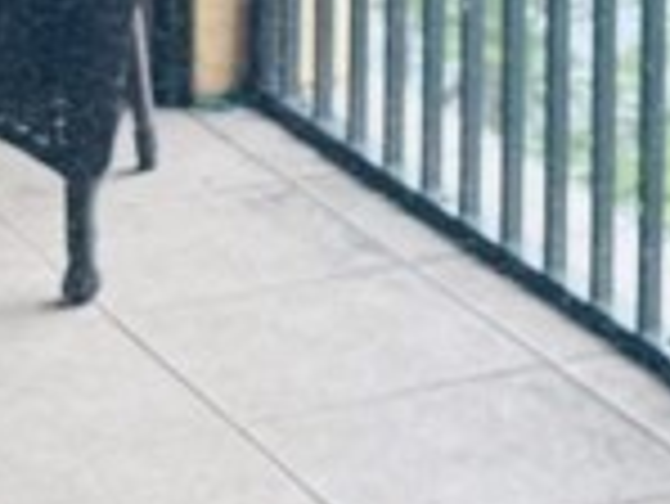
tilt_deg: -3.6
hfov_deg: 11.8
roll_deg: -0.5
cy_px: -657
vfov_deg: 8.3
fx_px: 3196
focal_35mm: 165
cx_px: 764
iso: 80
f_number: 1.78
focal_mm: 6.76
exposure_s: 1/285
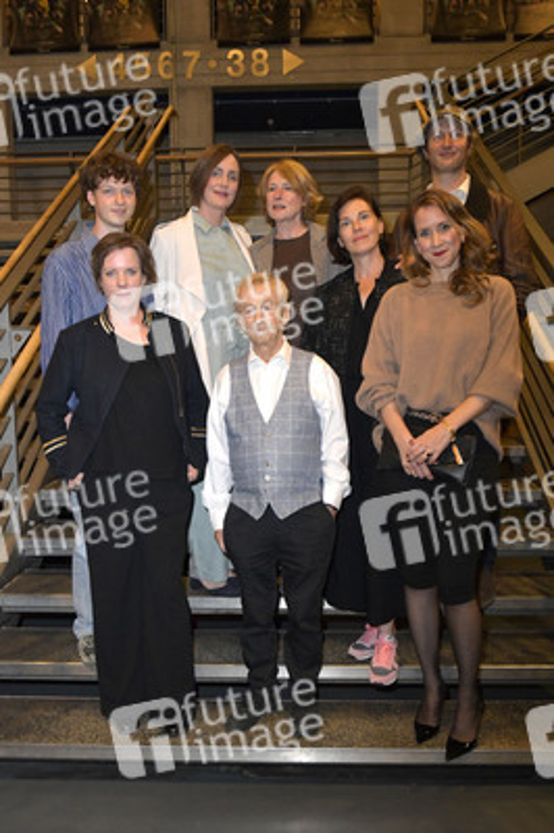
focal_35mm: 29
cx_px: 277
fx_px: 671
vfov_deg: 63.7
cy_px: 416
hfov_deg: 44.9
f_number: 5.6
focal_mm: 29
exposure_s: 1/200
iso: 3200
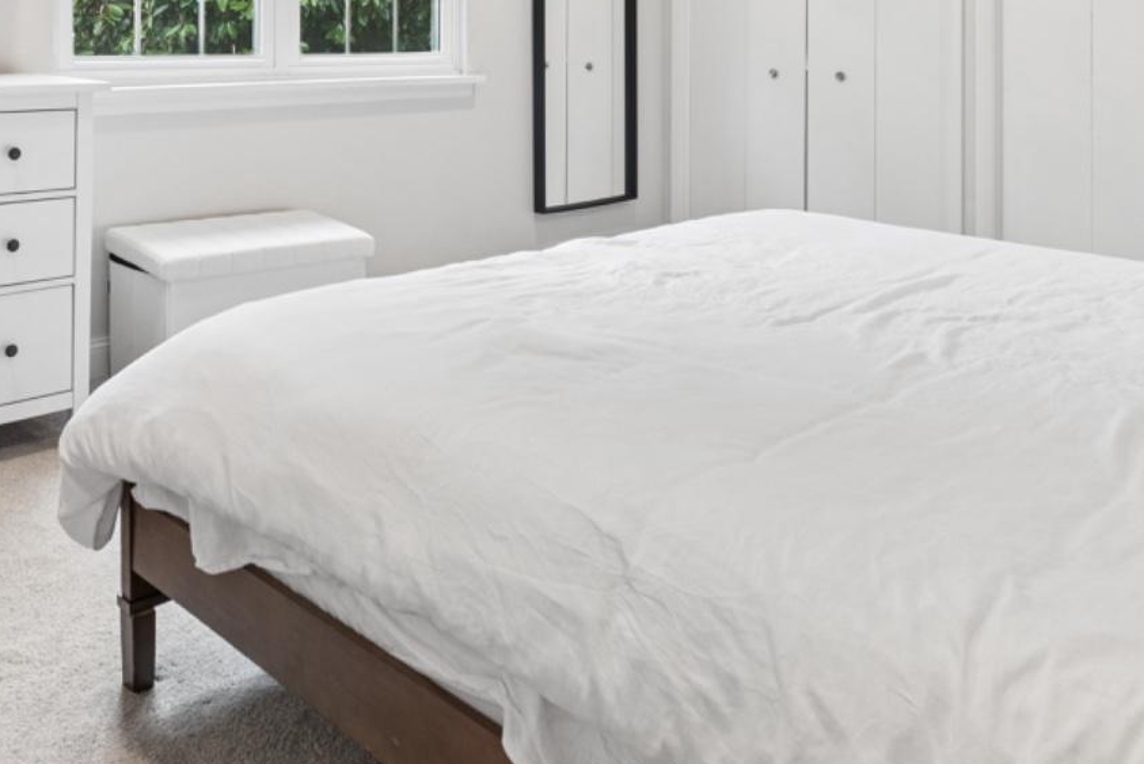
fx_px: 1081
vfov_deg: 36.1
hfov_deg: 54.0
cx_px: 331
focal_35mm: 34
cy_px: 48
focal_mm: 14
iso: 250
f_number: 9
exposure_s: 1/10
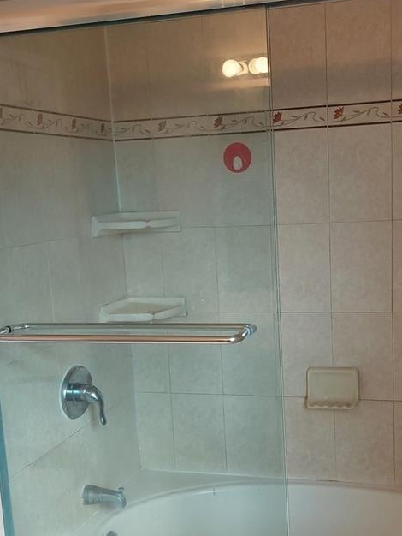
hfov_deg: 31.4
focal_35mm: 46
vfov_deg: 41.0
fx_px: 712
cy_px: 325
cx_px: 249
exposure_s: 1/120
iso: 125
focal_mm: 5.23
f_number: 1.8
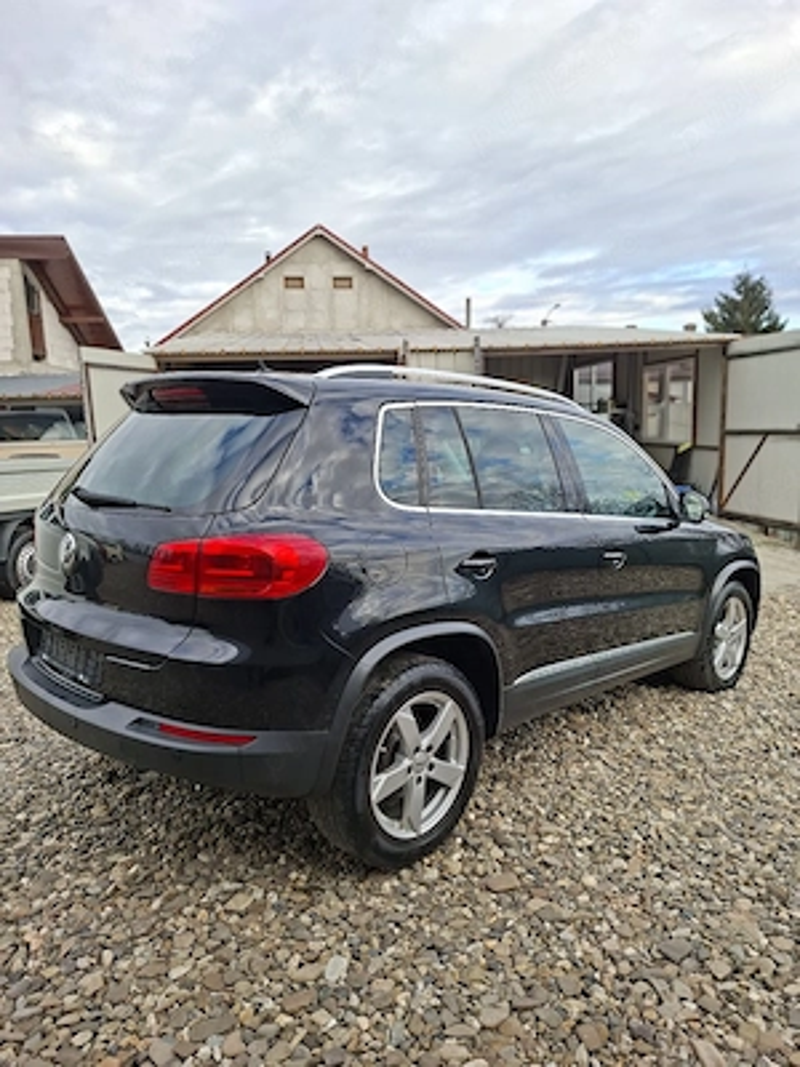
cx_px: 400
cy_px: 534
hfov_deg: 58.9
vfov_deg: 73.9
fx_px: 709
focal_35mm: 23
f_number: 1.8
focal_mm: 5.54
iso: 50
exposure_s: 1/588
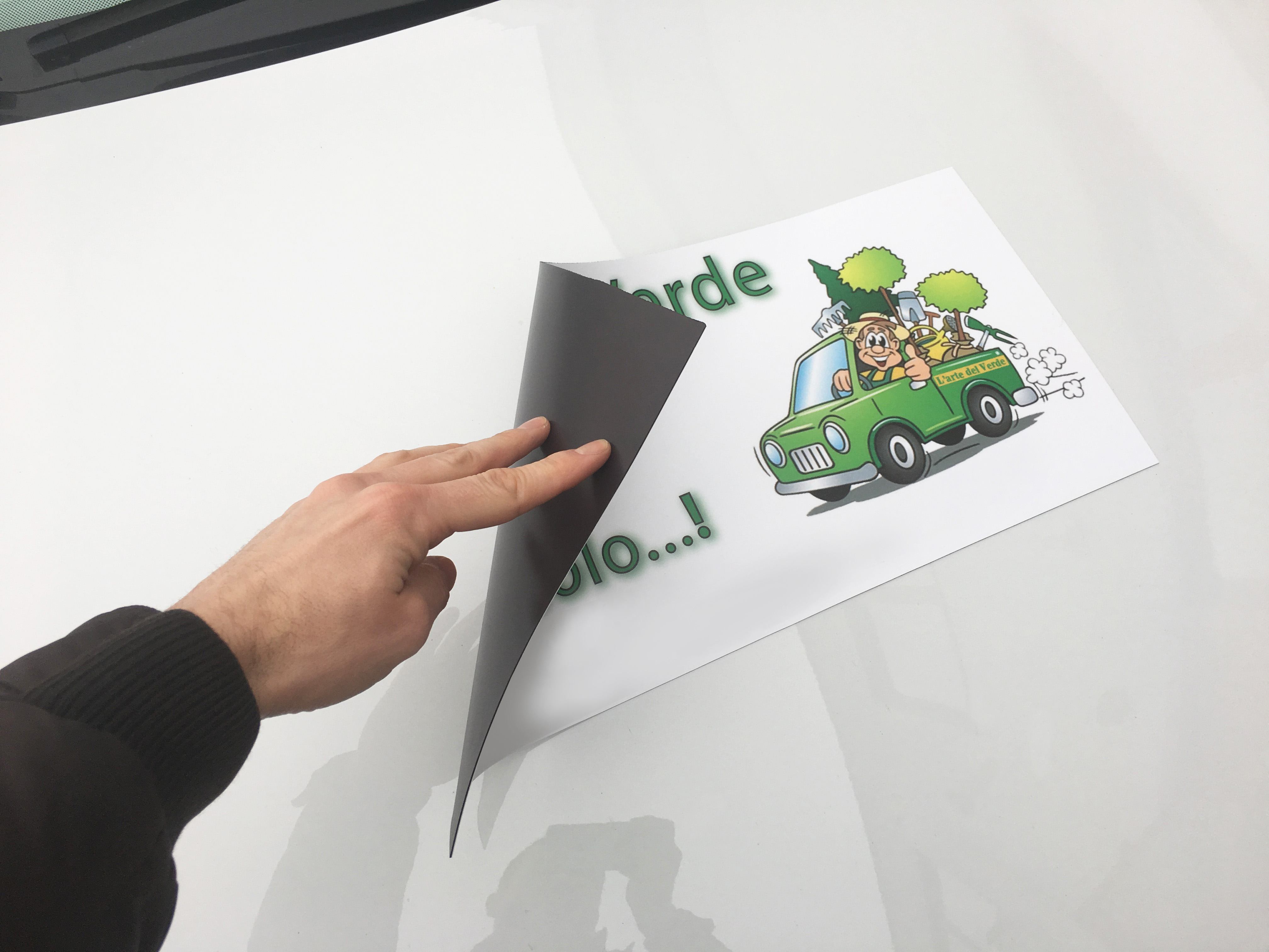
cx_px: 634
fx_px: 1063
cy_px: 476
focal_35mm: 29
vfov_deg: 48.2
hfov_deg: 61.7
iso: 25
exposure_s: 1/139
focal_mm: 4.15
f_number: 2.2
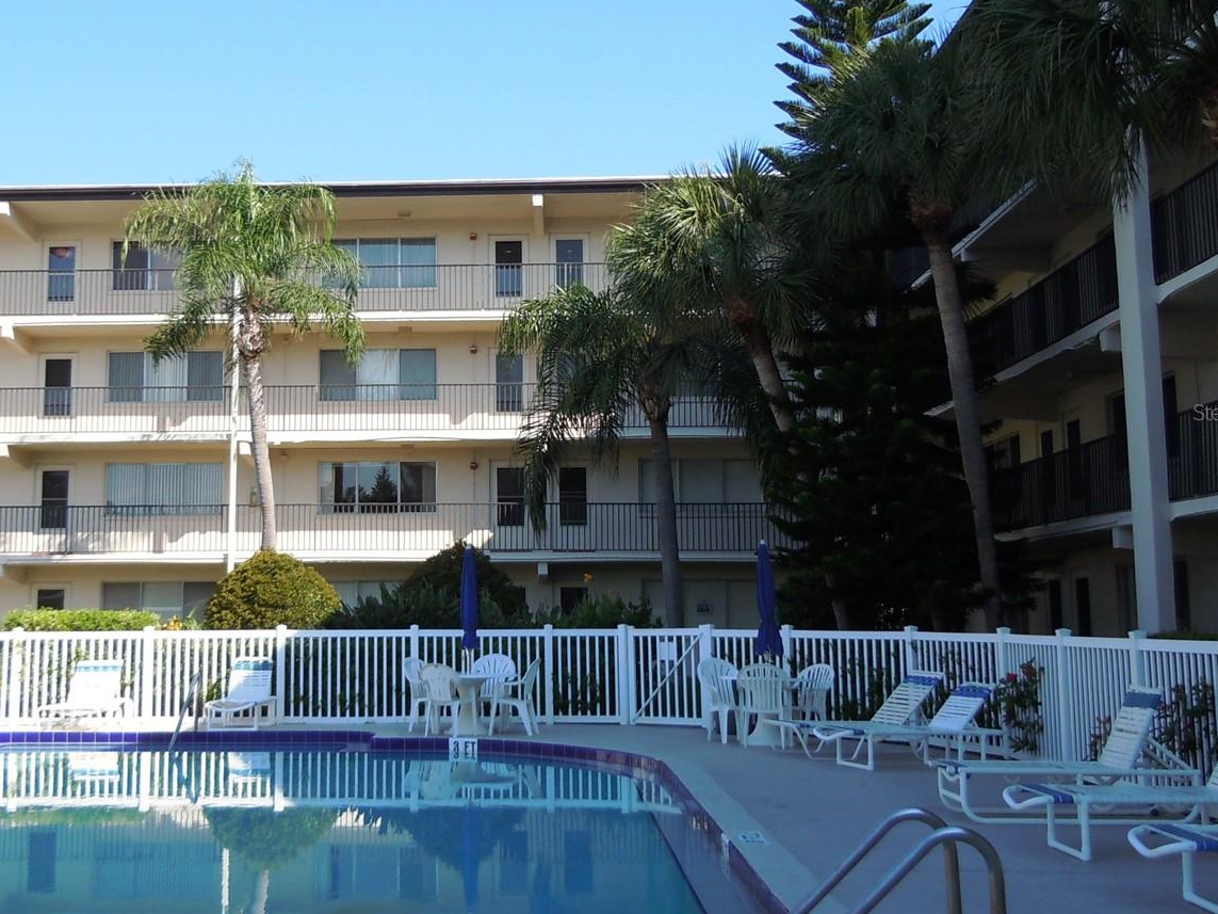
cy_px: 412
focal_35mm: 42
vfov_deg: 34.3
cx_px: 441
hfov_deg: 44.4
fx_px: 1478
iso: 100
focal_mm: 5.4
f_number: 3.5
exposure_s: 1/640
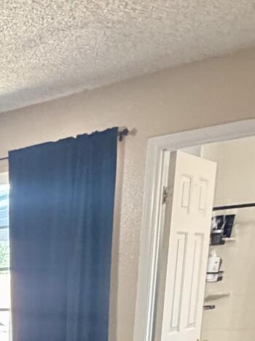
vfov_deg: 27.6
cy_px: 425
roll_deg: +5.1
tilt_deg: -12.0
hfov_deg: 18.6
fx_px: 590
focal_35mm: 60
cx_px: -211
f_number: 2.2
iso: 320
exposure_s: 1/60
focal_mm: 2.22
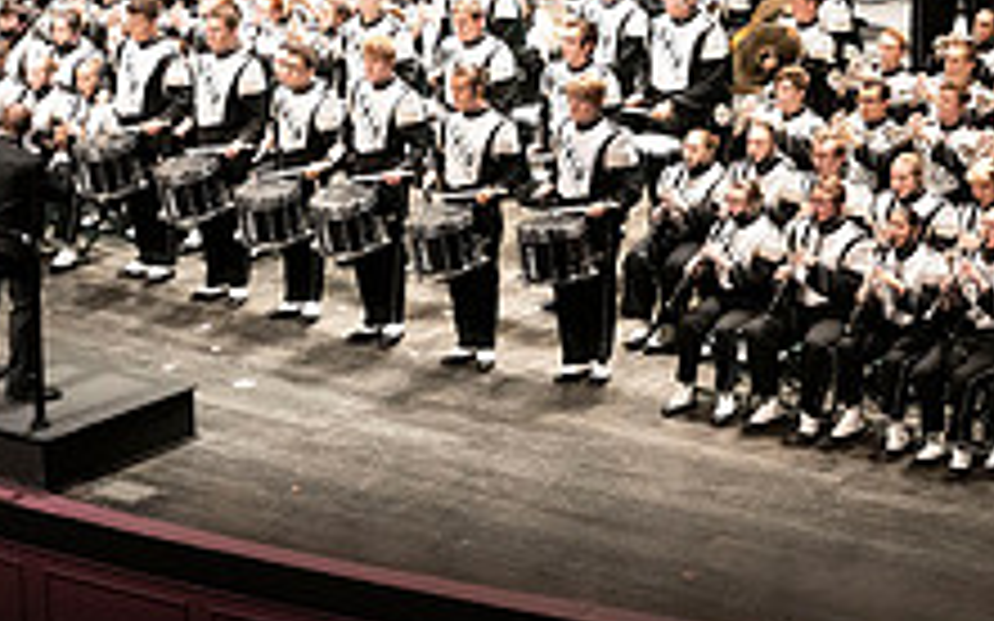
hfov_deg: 15.0
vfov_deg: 9.3
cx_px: 517
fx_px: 3765
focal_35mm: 139
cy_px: -205
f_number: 4
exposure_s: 1/500
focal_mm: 52
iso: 5000
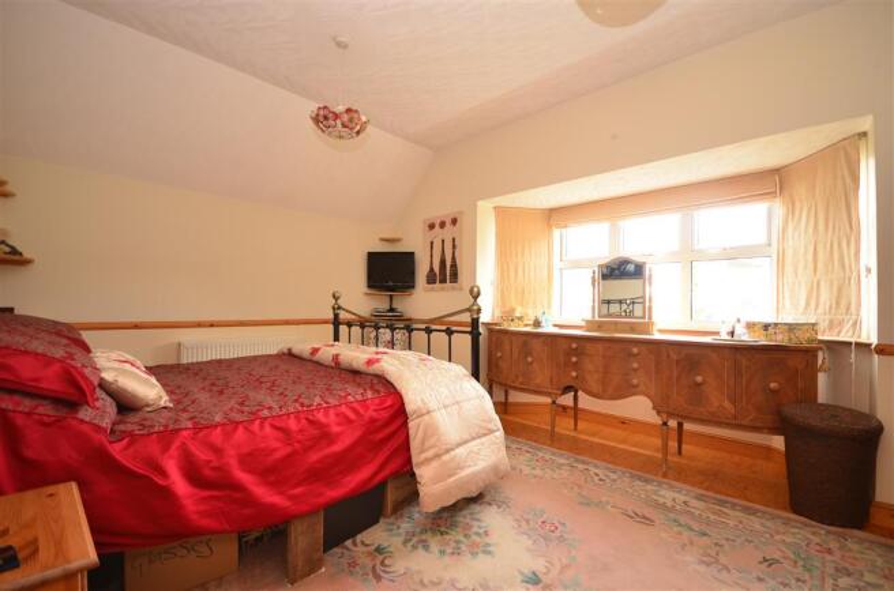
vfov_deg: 77.0
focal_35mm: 15
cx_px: 447
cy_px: 296
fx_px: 372
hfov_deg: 100.5
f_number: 5
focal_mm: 10
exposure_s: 1/8
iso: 200
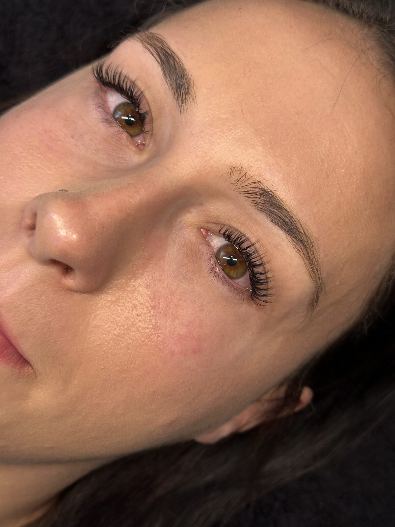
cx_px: 198
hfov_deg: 30.3
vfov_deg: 39.7
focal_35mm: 48
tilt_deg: -81.5
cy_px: 264
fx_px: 730
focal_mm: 6.86
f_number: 1.78
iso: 80
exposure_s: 1/60
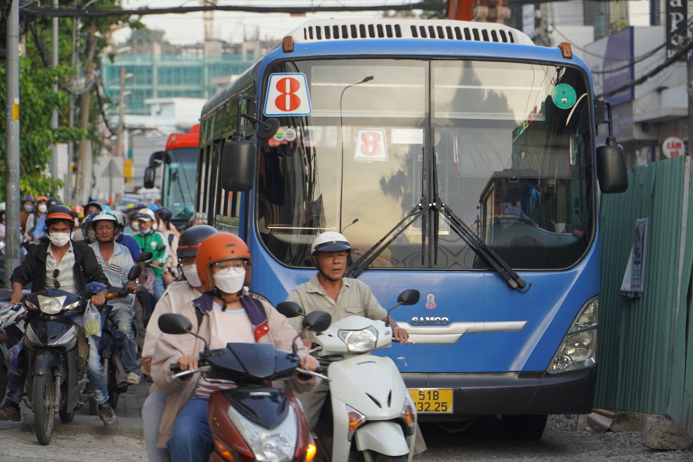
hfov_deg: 15.2
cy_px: 231
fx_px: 2598
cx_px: 346
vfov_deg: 10.2
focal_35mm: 135
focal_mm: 90
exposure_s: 1/160
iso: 250
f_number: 4
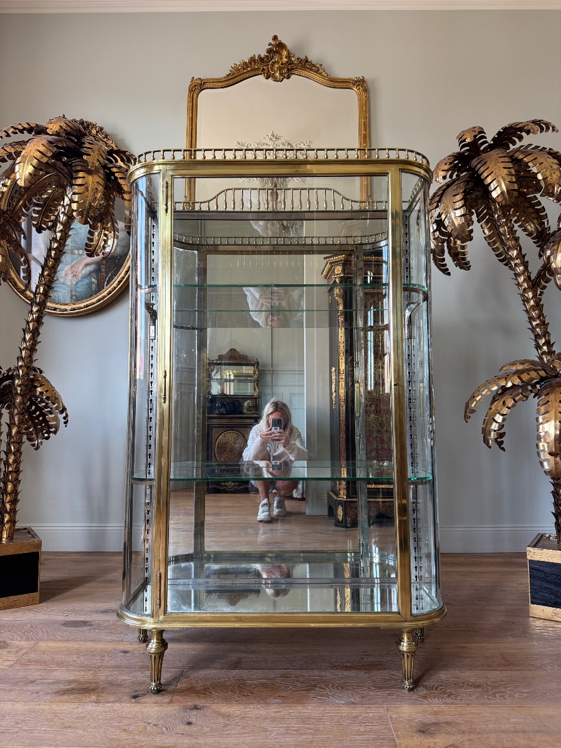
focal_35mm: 24
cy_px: 374
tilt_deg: +5.6
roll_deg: +0.8
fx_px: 519
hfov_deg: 56.8
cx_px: 280
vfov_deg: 71.6
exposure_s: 1/105
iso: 200
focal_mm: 6.76
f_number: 1.78
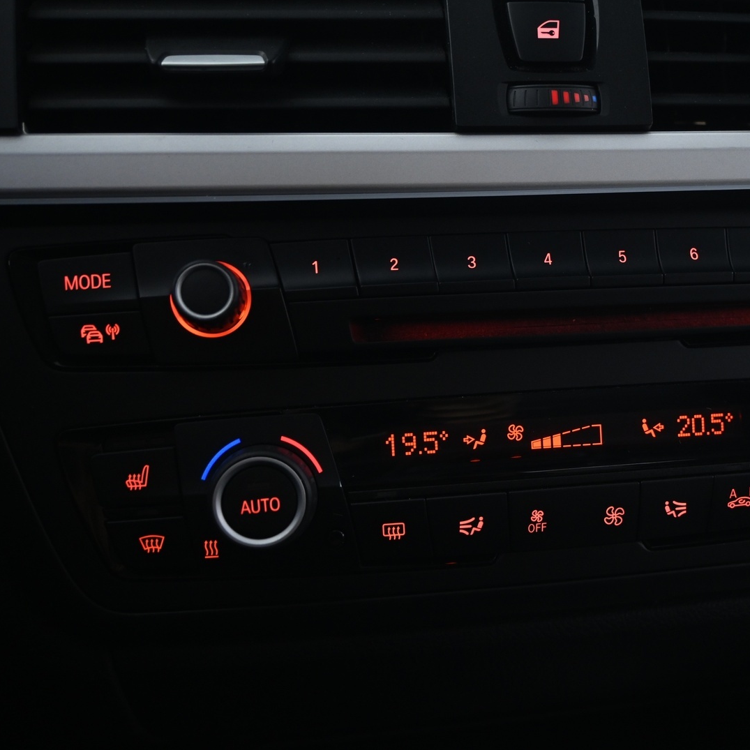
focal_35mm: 41
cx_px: 553
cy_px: 375
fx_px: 1013
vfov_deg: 40.6
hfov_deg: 39.6
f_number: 4
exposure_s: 1/8
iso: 1000
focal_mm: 21.5
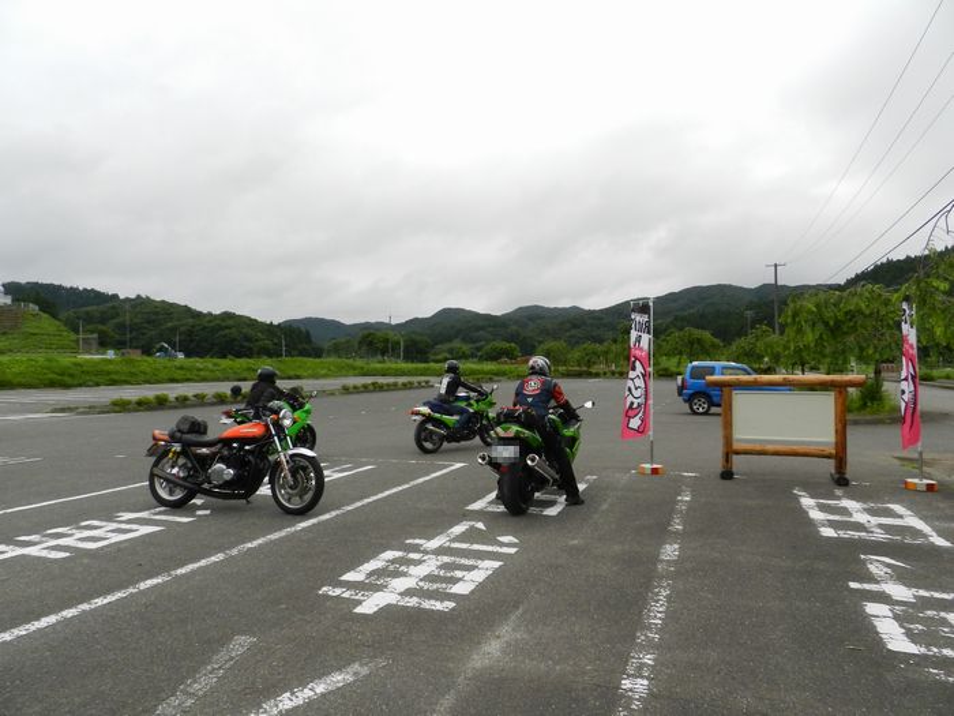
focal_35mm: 23
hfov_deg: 73.9
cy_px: 358
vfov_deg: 58.9
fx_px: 634
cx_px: 477
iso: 400
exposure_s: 1/1250
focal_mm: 4
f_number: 4
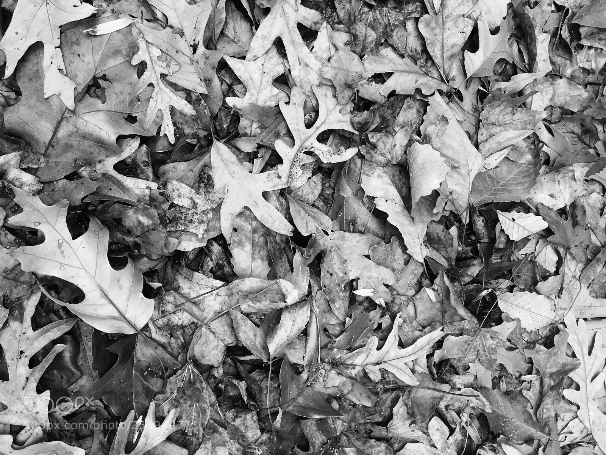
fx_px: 508
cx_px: 303
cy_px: 228
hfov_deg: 61.7
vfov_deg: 48.2
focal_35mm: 29
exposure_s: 1/30
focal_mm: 4.15
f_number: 2.2
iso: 64
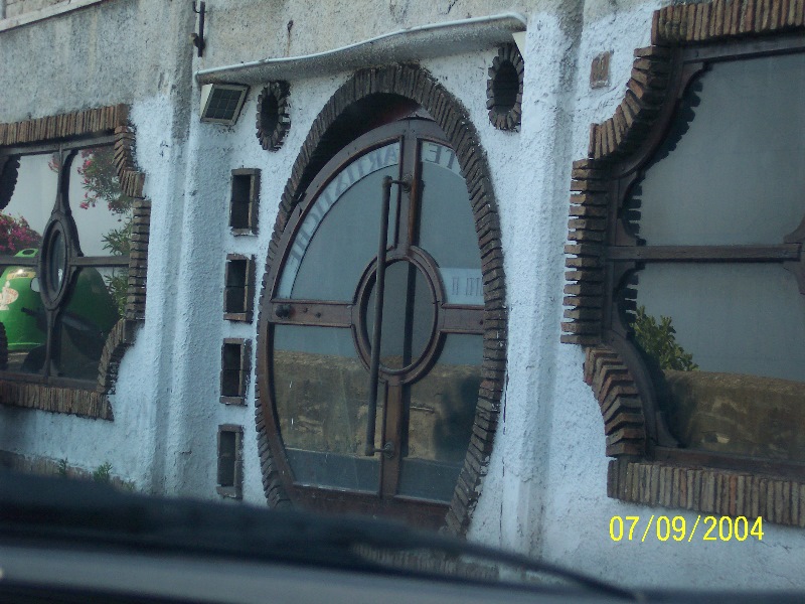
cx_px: 402
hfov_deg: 17.3
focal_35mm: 114
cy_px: 302
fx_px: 2651
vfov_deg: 13.0
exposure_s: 1/180
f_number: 4.8
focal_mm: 24
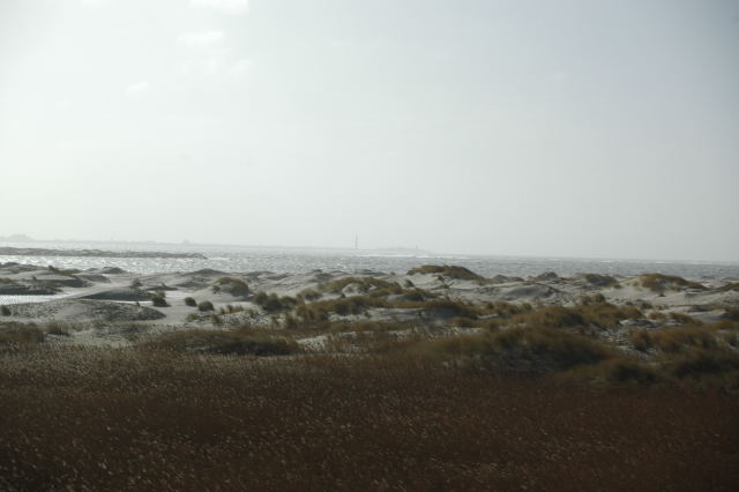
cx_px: 370
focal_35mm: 68
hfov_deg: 29.9
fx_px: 1385
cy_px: 246
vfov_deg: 20.1
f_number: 8
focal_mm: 45
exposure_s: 1/2500
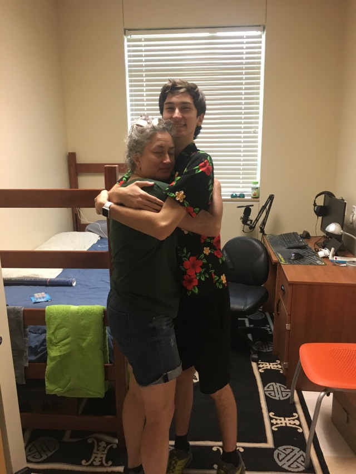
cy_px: 237
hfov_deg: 48.2
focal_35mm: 29
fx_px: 398
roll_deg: +1.5
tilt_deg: -14.4
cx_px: 178
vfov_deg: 61.7
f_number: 2.2
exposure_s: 1/30
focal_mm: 4.15
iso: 200
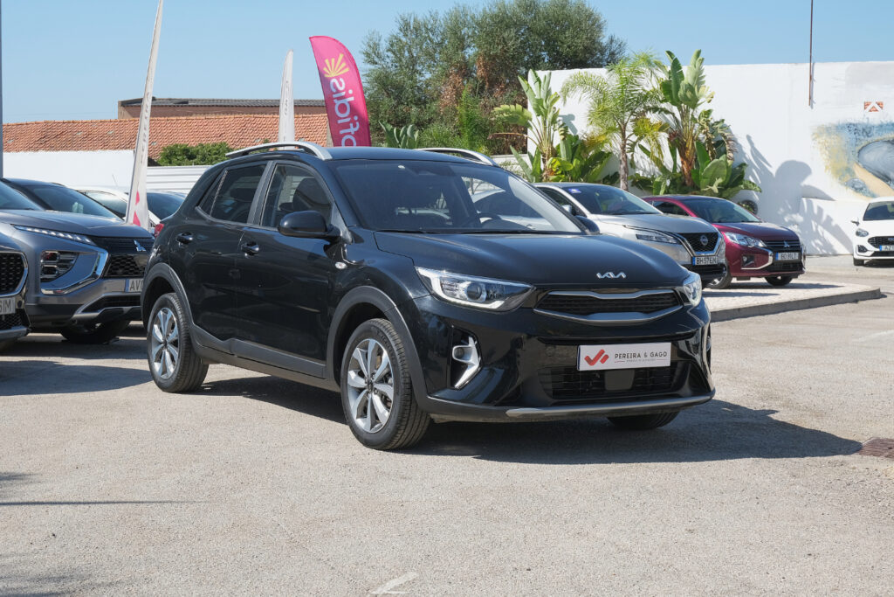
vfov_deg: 24.2
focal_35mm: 56
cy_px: 298
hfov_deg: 35.6
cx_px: 447
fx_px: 1391
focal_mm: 37.4
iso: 160
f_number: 9
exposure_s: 1/200
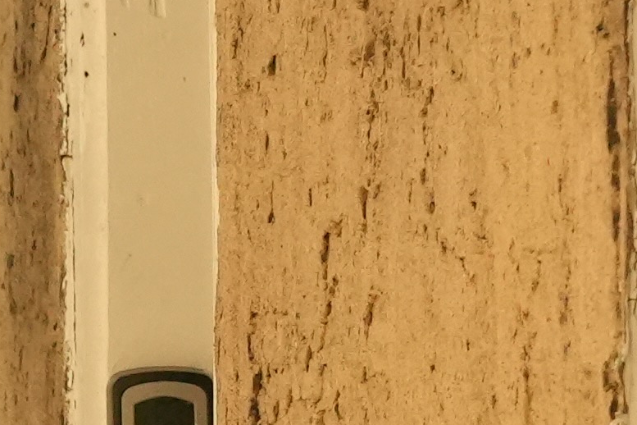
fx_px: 5078
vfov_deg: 4.7
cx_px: -504
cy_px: 889
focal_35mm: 287
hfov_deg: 7.0
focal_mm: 24
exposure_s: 1/4000
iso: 1250
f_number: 5.6
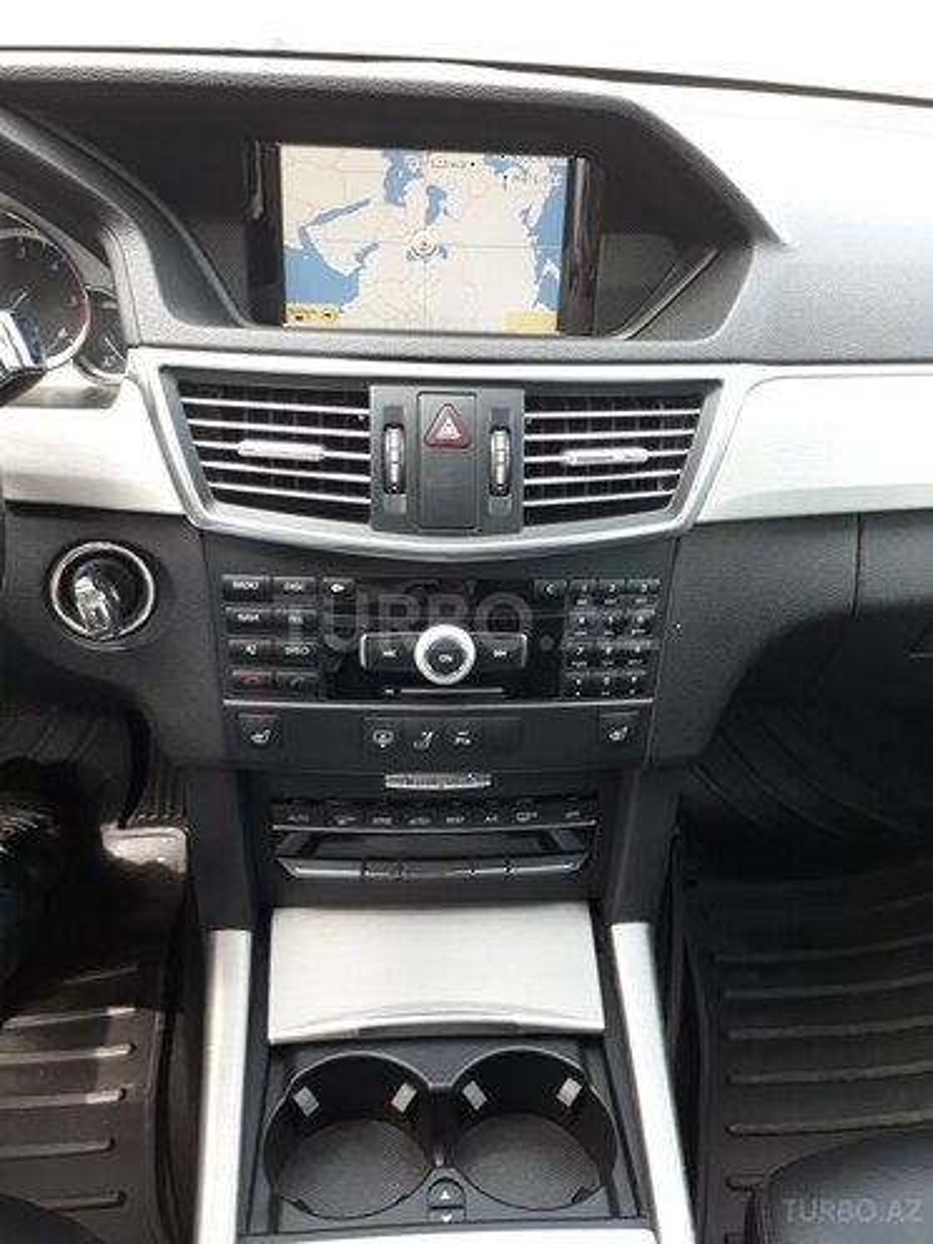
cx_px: 466
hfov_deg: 51.4
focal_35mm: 27
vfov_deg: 65.3
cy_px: 622
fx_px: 970
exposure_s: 1/50
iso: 50
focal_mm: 3.6
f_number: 1.9
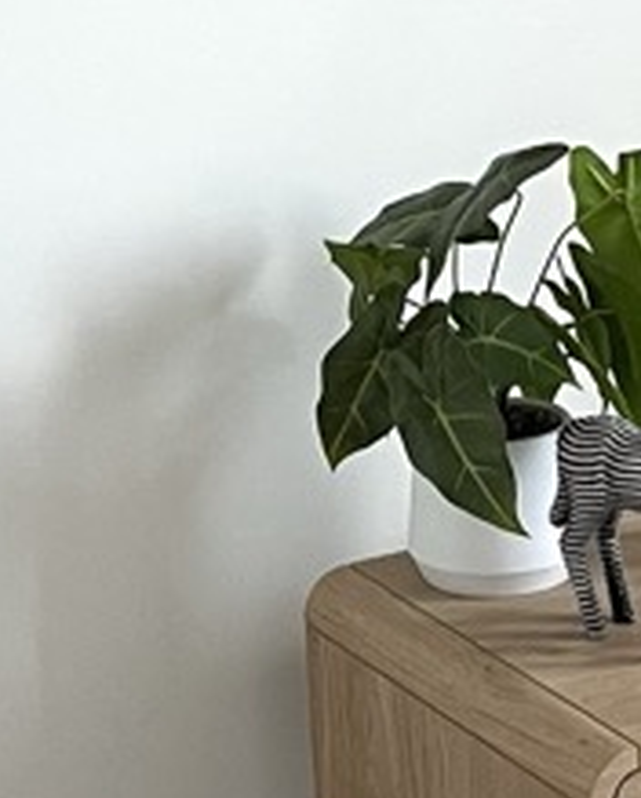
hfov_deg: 10.4
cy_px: 321
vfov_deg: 13.0
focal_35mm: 148
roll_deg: +0.6
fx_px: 3500
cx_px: 597
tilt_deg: -15.5
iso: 160
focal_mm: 5.1
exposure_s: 1/60
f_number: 1.6
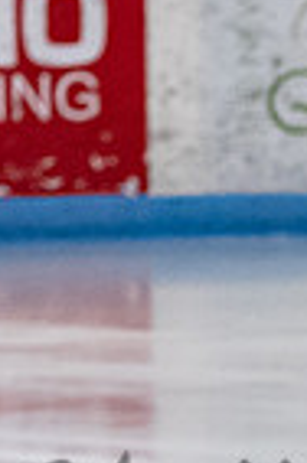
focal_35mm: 1151
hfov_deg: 1.2
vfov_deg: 1.8
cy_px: 533
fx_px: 14794
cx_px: 537
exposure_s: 1/800
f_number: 3.5
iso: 2500
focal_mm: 125
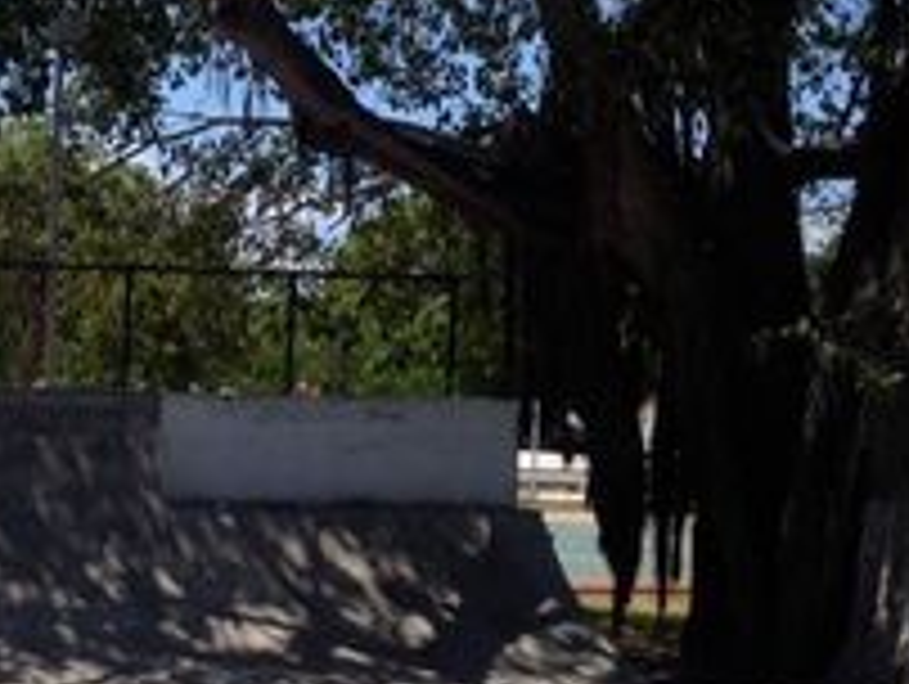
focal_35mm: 83
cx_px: -40
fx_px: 2182
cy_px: 508
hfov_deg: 22.5
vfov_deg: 17.7
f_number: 2.4
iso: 50
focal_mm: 4.28
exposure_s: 1/1905
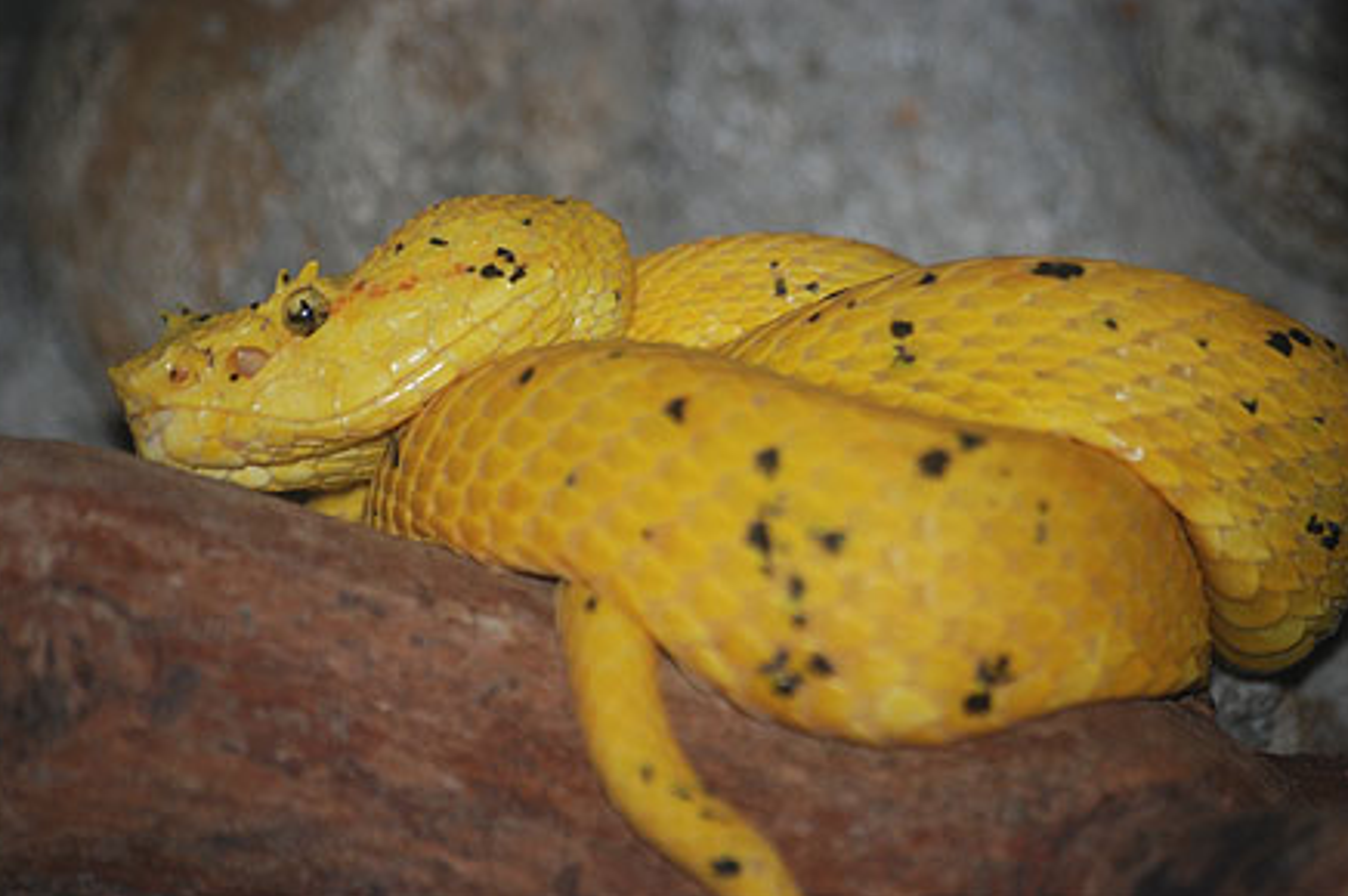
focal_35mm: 303
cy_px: 437
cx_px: 674
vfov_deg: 4.5
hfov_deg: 6.8
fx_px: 11319
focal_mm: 195
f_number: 5
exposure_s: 1/60
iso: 200
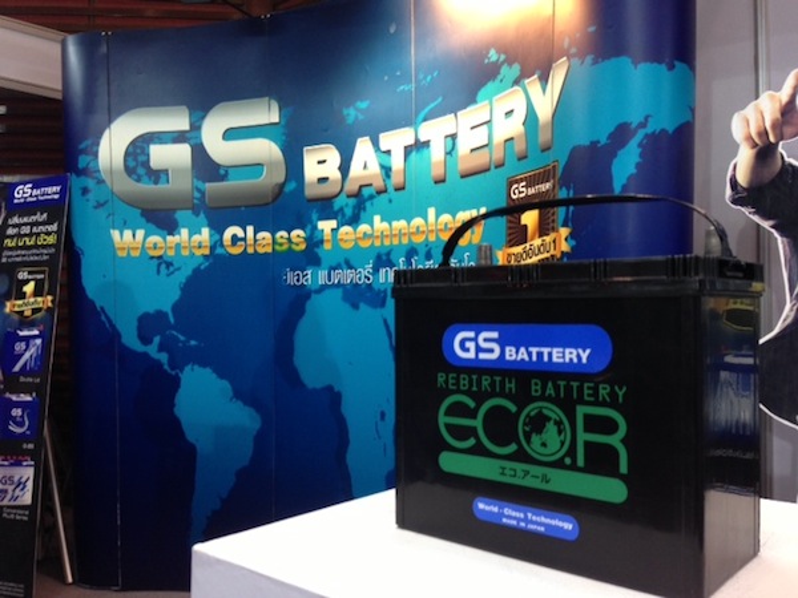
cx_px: 399
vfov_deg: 42.9
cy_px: 299
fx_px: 761
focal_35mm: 33
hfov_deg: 55.4
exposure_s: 1/20
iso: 100
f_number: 2.4
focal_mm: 4.13
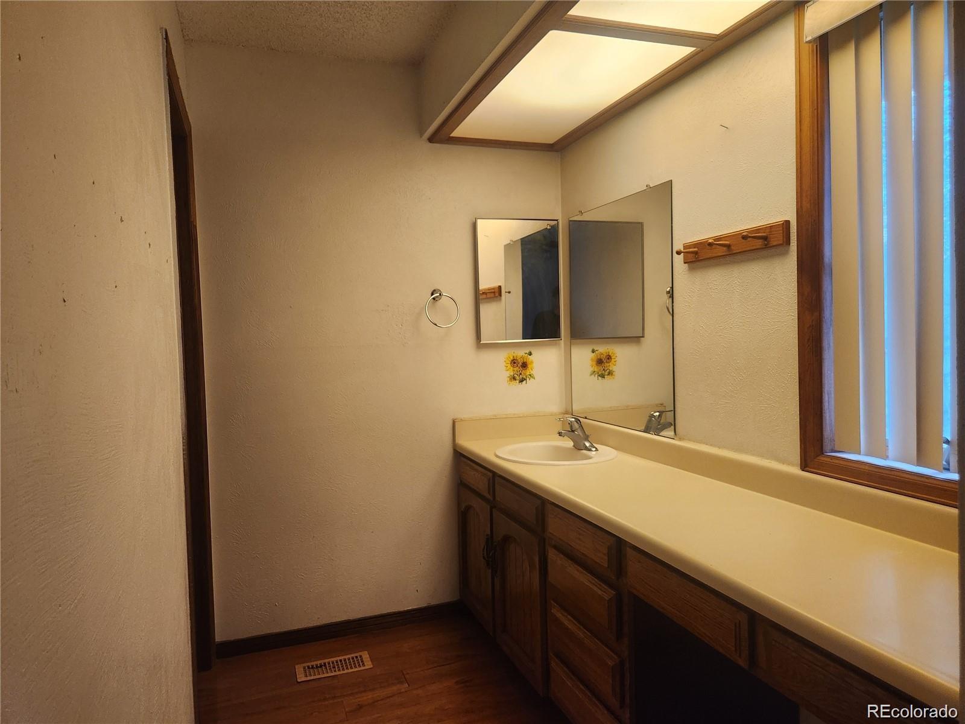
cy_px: 362
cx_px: 482
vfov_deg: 58.9
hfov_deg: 73.9
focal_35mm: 23
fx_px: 641
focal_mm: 5.4
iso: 320
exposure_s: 1/120
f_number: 1.8
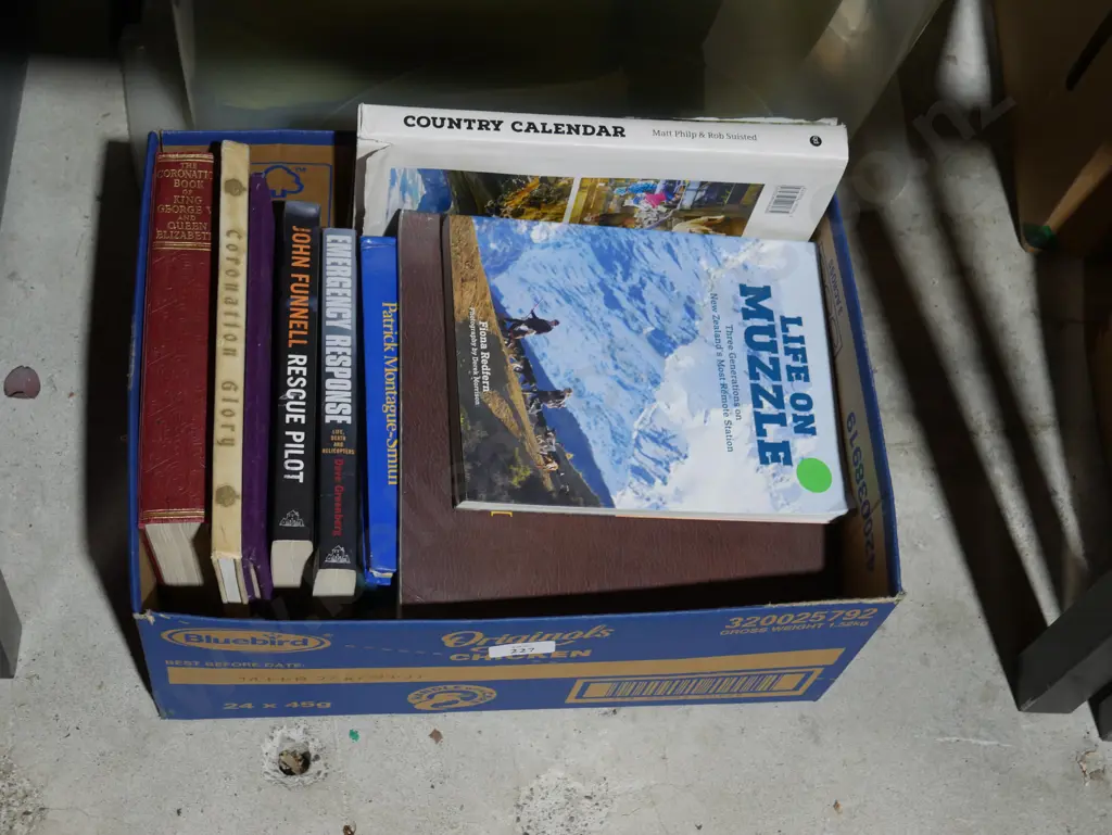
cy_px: 418
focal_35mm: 54
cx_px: 556
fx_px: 1736
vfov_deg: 27.1
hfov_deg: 35.5
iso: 640
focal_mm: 27
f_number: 5.3
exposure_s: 1/60
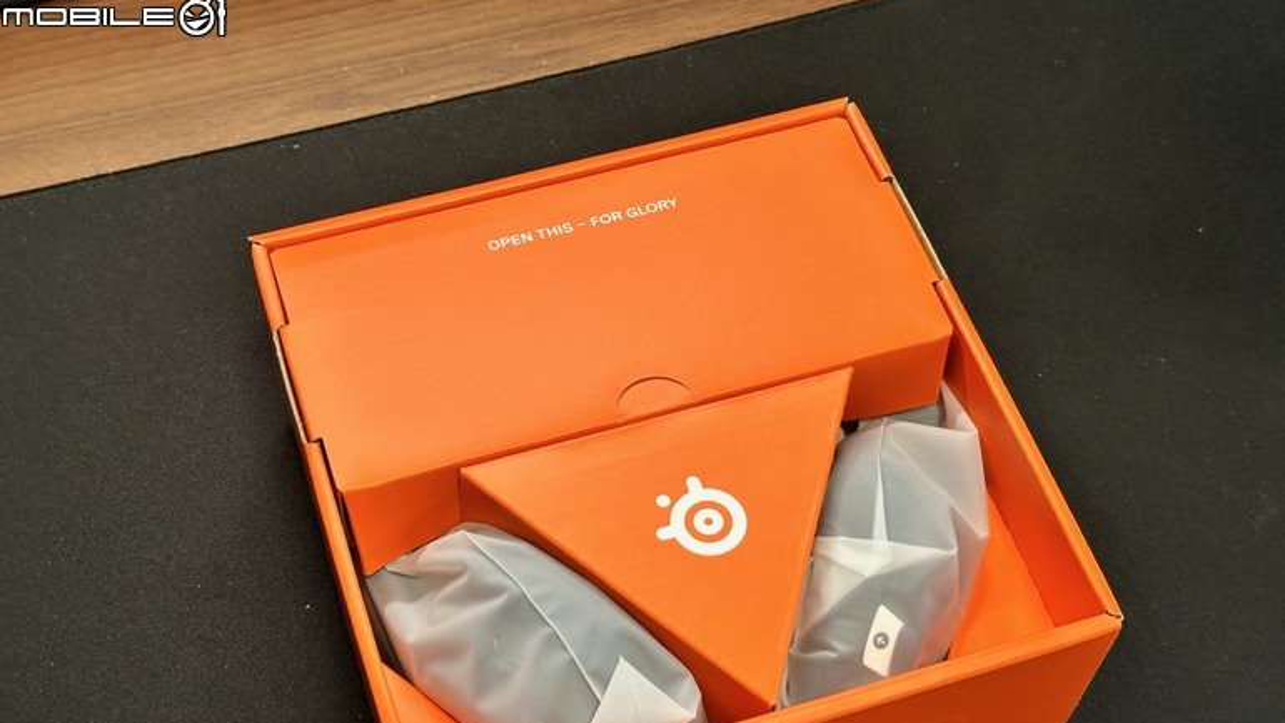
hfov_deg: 39.2
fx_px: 1806
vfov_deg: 22.5
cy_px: 475
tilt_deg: -59.3
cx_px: 637
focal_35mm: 53
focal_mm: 6.86
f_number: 1.78
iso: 80
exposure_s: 1/118
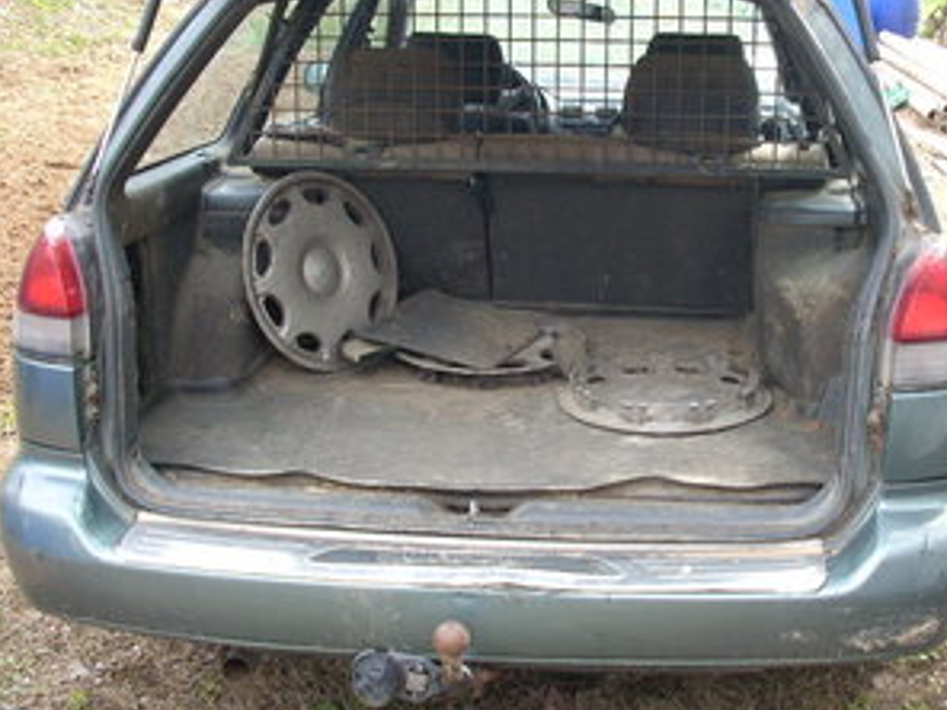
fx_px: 1368
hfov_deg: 38.1
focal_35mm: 50
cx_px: 560
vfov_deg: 29.0
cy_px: 269
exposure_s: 1/92.5
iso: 64
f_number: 2.8
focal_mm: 6.2
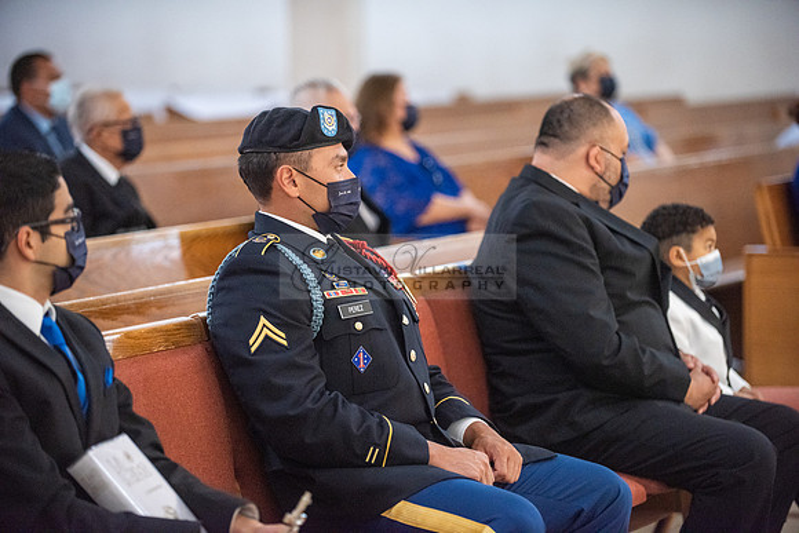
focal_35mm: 130
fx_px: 2886
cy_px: 266
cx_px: 400
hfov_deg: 15.8
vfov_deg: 10.6
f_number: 2.8
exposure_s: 1/200
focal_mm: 130
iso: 2000
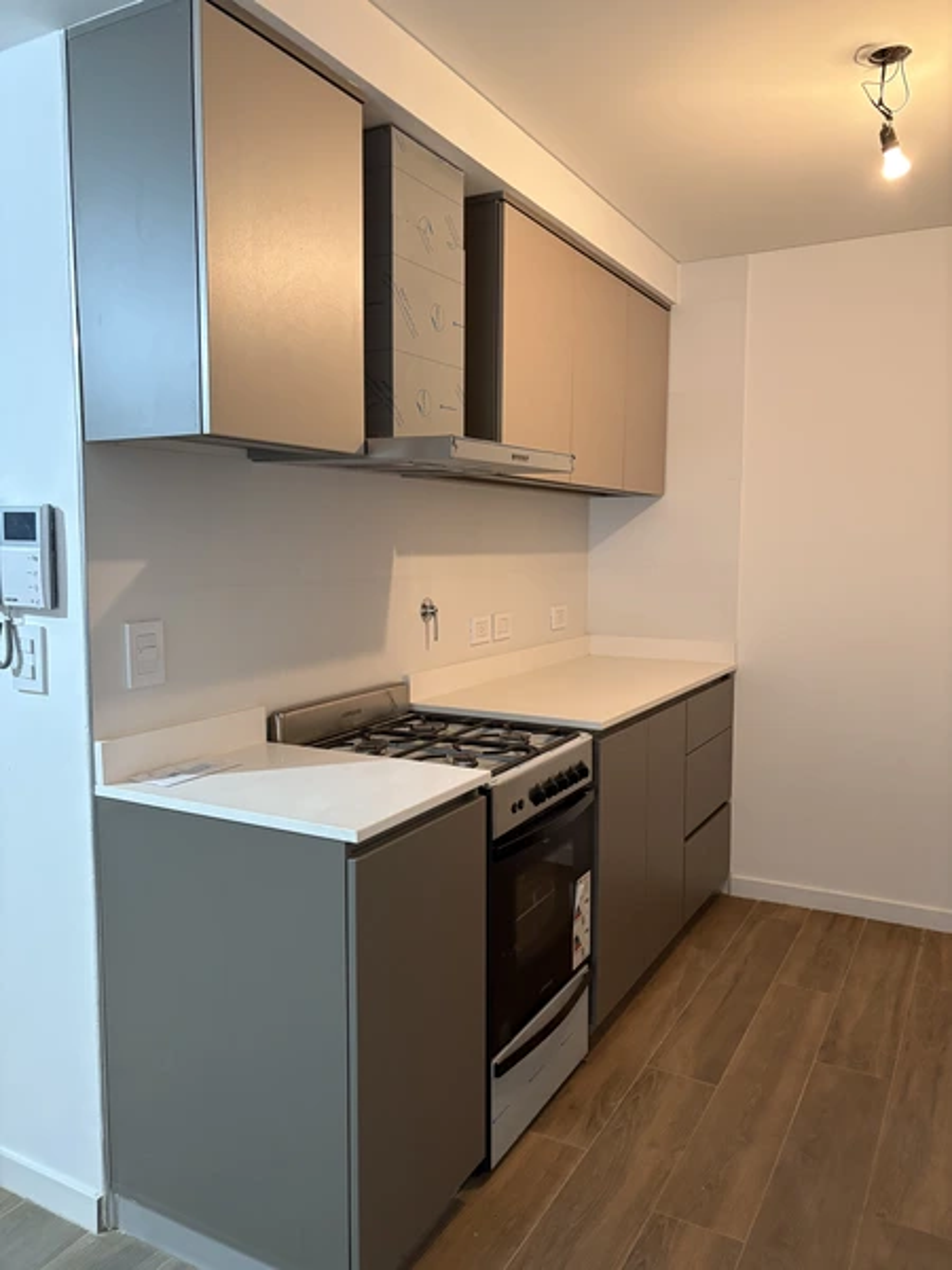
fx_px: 953
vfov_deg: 67.3
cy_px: 635
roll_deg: -0.1
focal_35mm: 26
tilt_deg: -3.6
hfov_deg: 53.1
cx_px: 476
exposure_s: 1/50
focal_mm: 5.96
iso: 320
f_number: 1.6
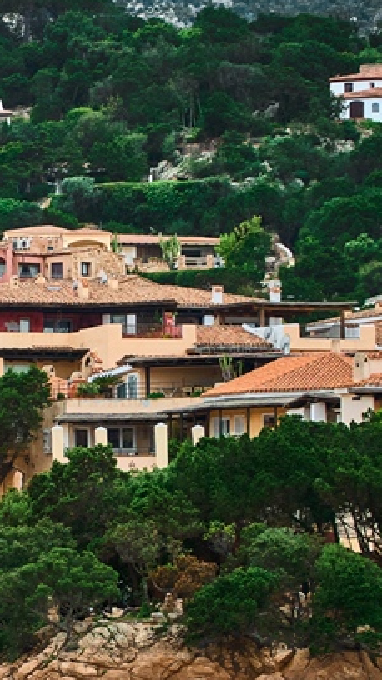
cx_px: -237
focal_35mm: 221
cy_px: 399
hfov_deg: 5.4
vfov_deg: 9.8
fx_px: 3986
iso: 800
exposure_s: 1/400
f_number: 5.6
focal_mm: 55.8
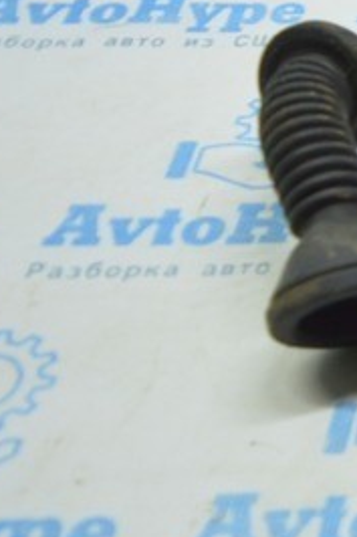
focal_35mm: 104
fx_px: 1549
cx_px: 906
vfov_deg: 19.4
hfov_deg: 10.8
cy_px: 106
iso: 400
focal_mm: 18
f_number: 3.5
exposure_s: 1/60
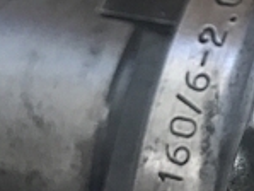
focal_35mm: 120
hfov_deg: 14.5
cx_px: 455
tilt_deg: -78.8
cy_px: -99
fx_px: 881
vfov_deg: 11.8
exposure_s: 1/40
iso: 32
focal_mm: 3.99
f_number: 1.8
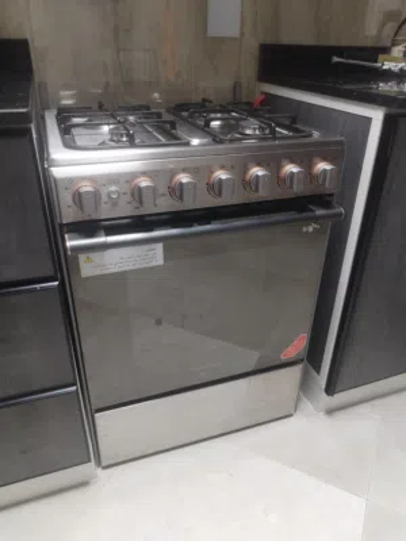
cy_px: 270
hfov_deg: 48.2
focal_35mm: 29
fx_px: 454
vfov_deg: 61.7
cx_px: 203
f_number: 1.8
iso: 425
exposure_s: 1/30
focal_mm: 4.75
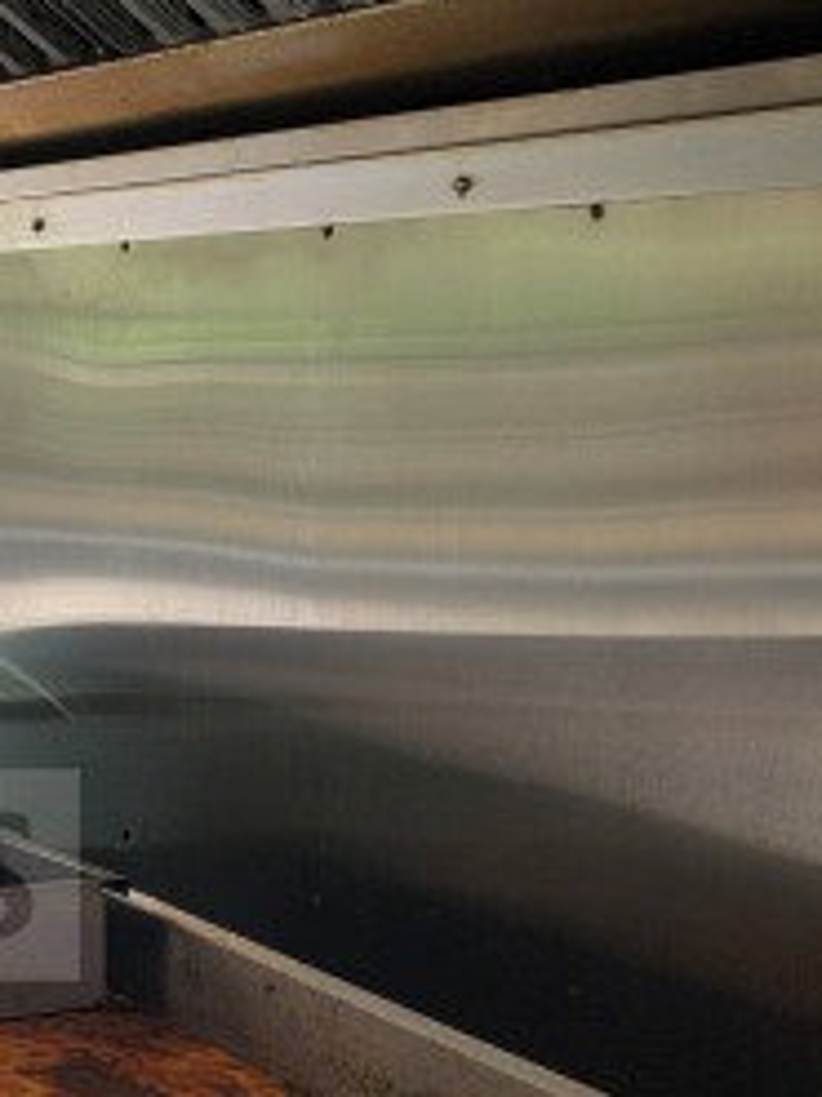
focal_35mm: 79
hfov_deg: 16.9
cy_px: 628
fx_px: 2503
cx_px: -422
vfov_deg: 24.7
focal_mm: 6.7
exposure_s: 1/120
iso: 50
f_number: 1.8
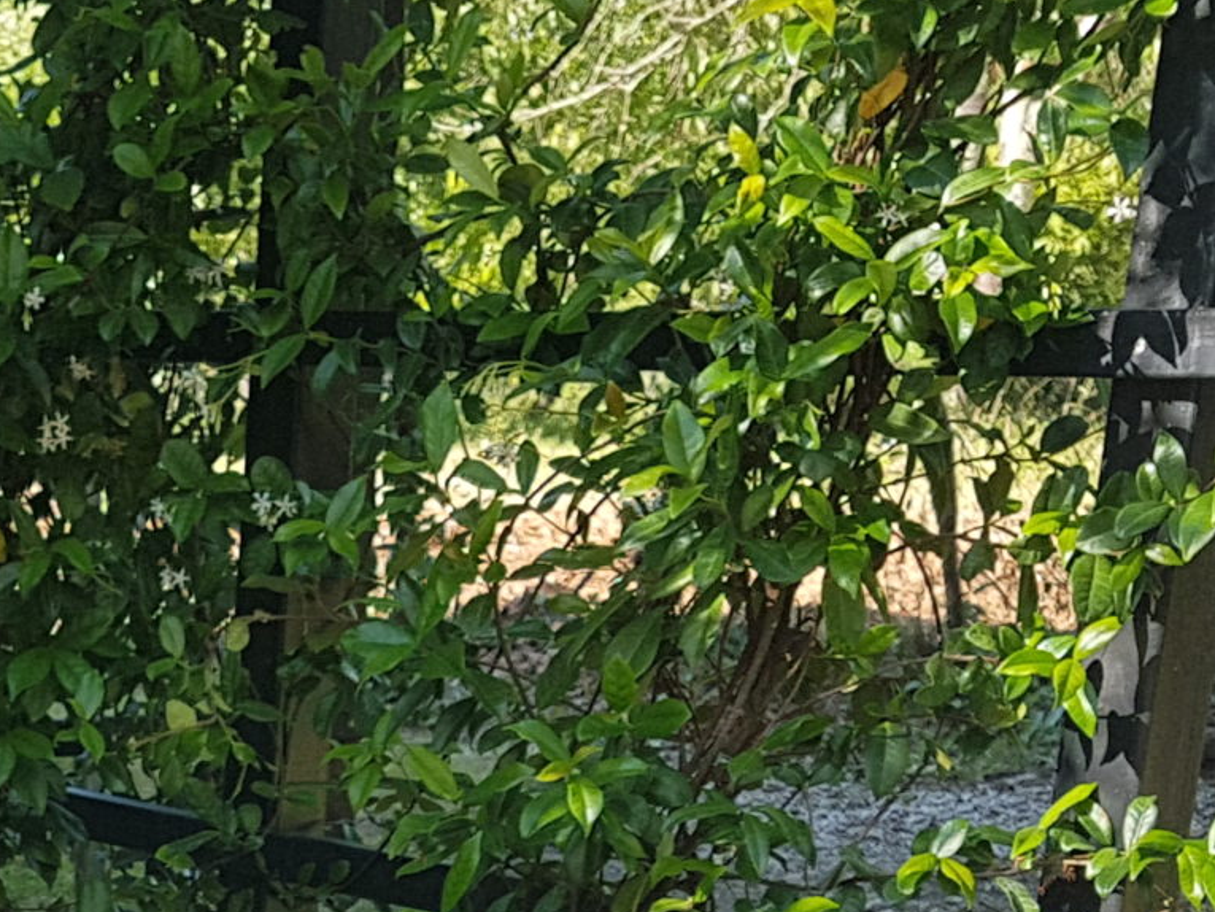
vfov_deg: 15.4
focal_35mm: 87
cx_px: -30
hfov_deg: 21.6
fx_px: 3054
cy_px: 1455
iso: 40
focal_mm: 4.2
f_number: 1.7
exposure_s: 1/380
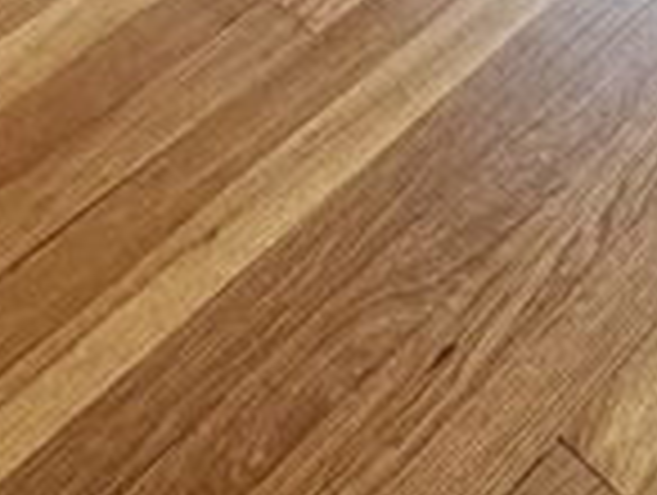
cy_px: -1143
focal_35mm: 98
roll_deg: -2.5
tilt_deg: -10.3
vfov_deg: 9.8
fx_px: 1863
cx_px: 360
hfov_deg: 20.0
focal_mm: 2.22
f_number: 2.2
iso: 160
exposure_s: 1/60
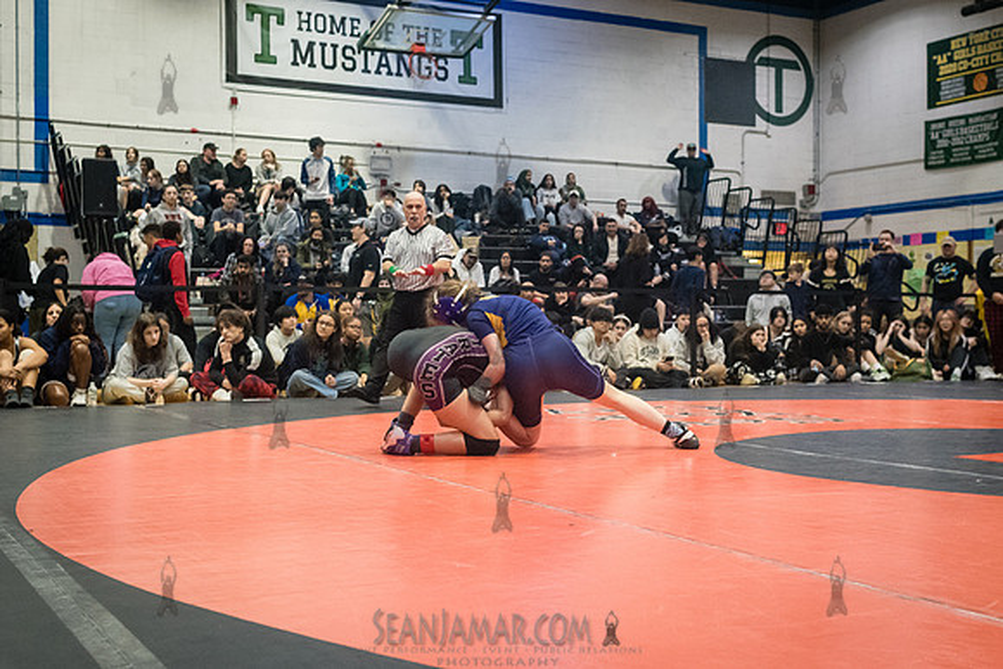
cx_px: 514
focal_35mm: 45
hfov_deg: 43.7
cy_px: 334
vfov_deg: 29.9
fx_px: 1252
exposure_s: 1/400
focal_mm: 35
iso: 8000
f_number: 4
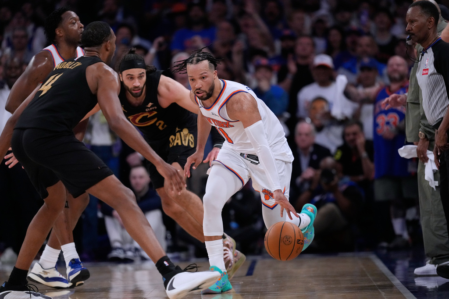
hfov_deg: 6.9
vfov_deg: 4.6
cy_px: 150
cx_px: 224
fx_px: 3740
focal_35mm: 300
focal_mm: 300
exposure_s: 1/1600
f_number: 2.8
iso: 4000
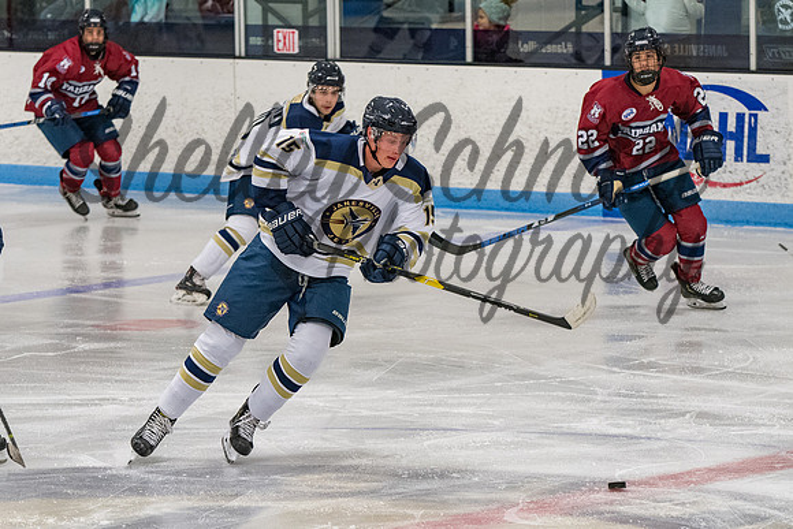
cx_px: 384
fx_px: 4793
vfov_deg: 6.3
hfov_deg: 9.5
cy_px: 287
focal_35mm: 218
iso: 2500
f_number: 3.5
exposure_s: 1/800
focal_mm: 125
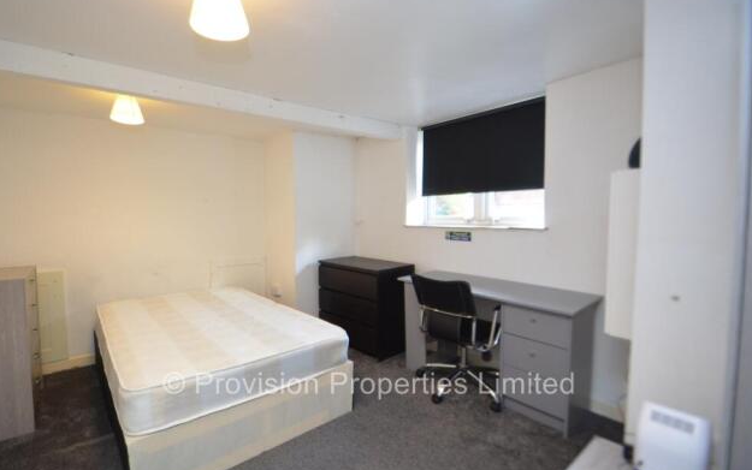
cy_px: 247
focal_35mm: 16
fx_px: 328
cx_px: 368
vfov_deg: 71.2
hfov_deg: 97.8
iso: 800
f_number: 3.5
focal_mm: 10
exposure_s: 1/45
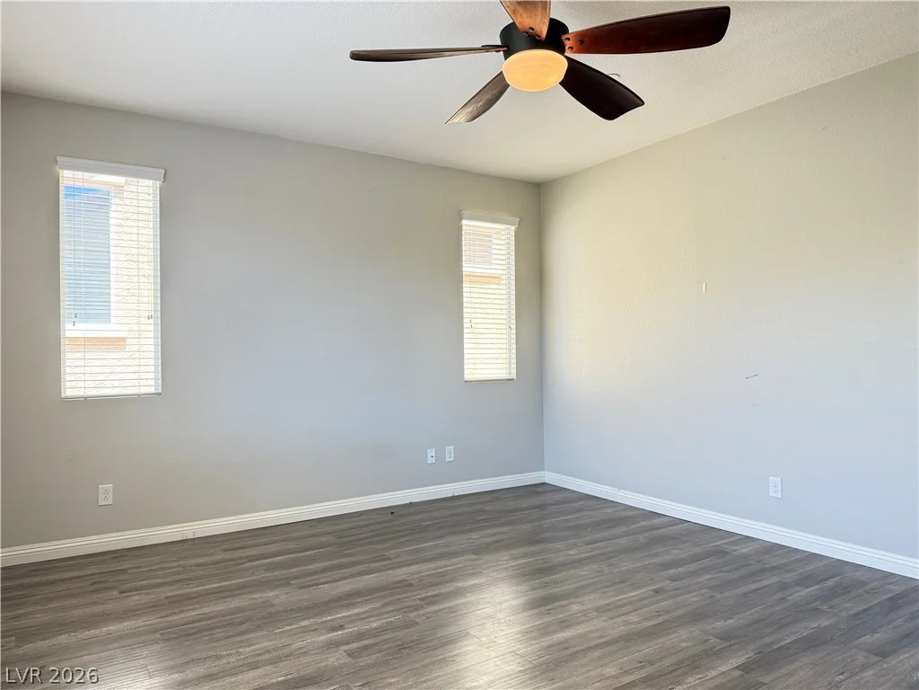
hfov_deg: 71.6
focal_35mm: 24
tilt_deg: +0.8
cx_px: 460
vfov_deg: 56.8
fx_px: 637
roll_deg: +0.4
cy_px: 345
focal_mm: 6.76
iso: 250
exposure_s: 1/120
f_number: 1.78
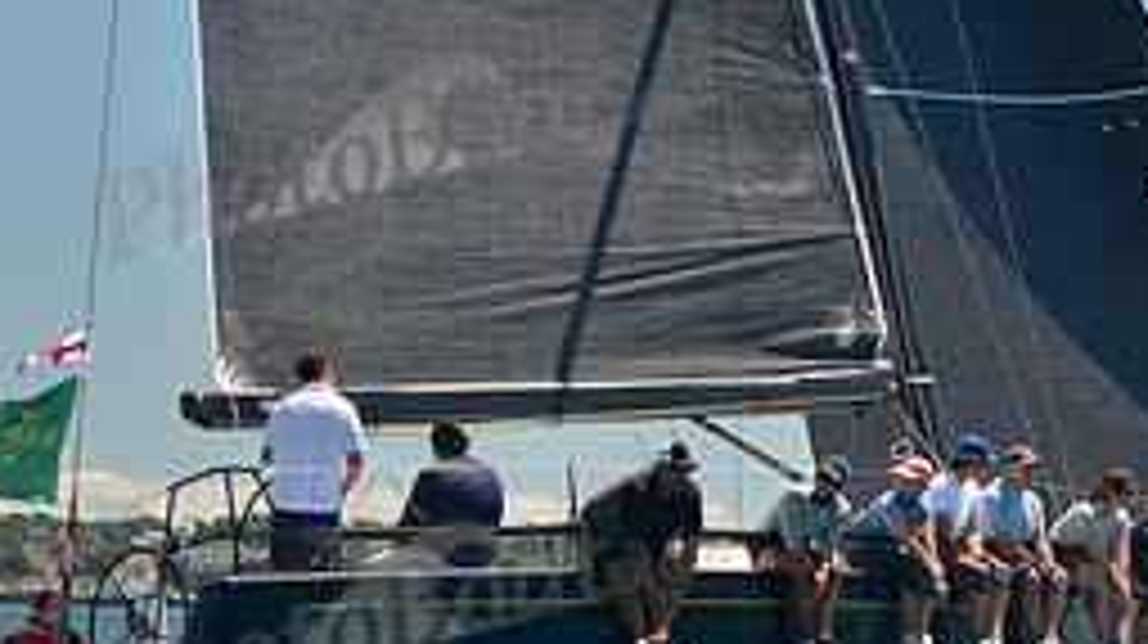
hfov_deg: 12.8
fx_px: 5080
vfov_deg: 7.3
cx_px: 968
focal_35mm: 167
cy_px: 317
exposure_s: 1/1250
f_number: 3.5
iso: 280
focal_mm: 70
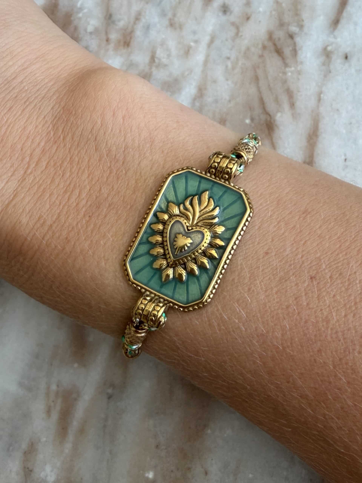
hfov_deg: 53.1
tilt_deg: -72.4
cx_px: 181
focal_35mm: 26
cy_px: 242
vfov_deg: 67.3
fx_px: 363
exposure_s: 1/121
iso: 100
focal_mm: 2.22
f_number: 2.2
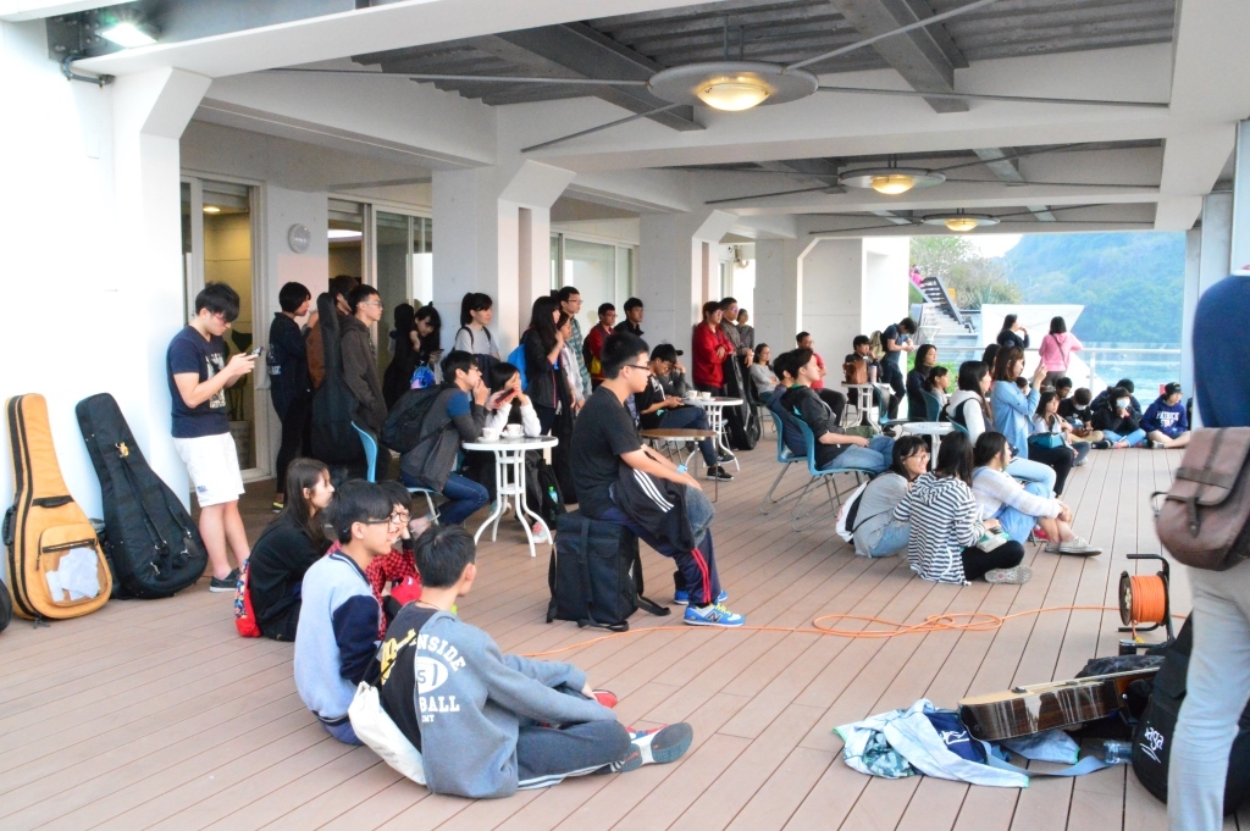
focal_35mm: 33
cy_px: 416
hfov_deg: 57.3
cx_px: 625
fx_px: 1145
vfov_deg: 39.9
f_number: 20
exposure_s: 1/30
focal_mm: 22
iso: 6400
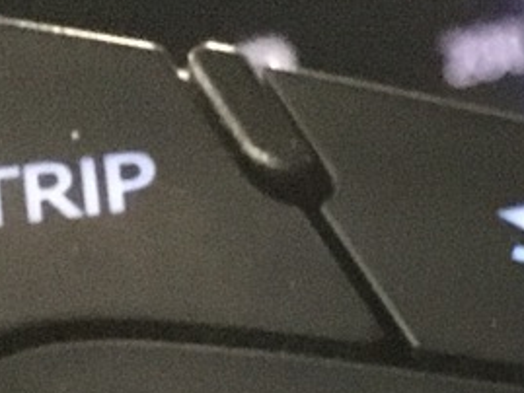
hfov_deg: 10.8
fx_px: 2514
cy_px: 911
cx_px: 1067
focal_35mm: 166
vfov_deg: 8.3
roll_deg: +10.9
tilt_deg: -29.2
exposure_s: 1/15
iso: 800
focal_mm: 3.3
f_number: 2.4
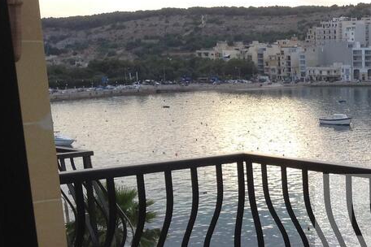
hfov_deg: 25.0
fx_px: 793
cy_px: 267
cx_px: 375
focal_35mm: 77
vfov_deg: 17.2
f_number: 2.4
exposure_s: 1/341
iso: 32
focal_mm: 3.3
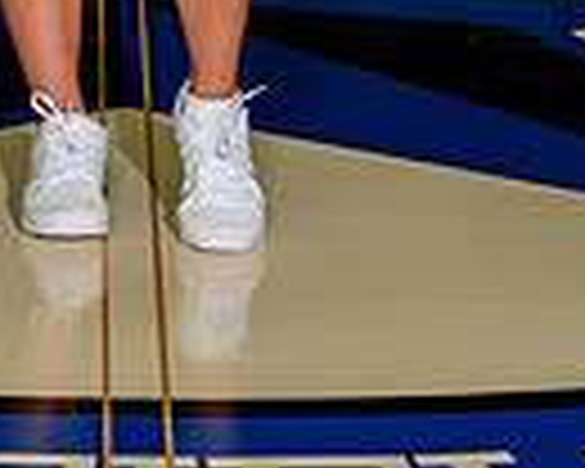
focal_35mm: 228
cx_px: 63
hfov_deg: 8.4
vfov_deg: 6.5
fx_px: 3948
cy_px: -536
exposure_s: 1/320
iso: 800
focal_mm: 70
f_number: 7.1
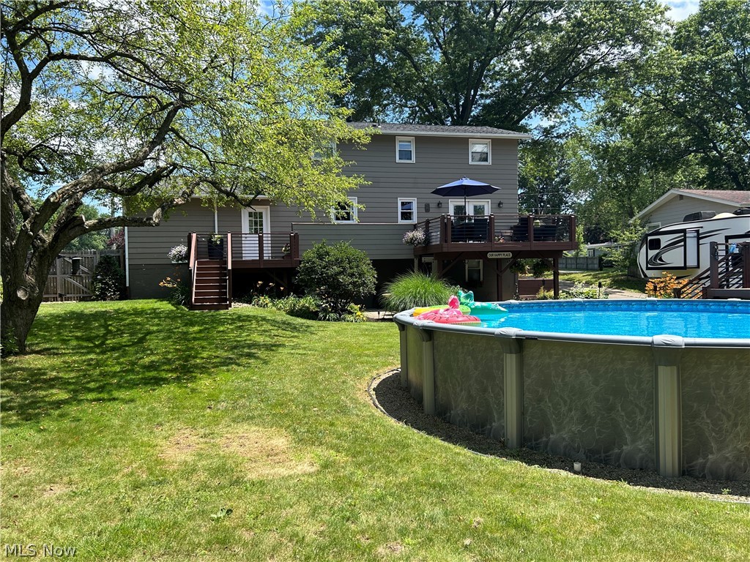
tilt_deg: -1.4
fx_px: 563
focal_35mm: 26
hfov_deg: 67.3
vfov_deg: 53.1
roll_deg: +1.2
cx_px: 375
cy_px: 281
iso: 50
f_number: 1.5
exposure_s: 1/1575
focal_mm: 5.7
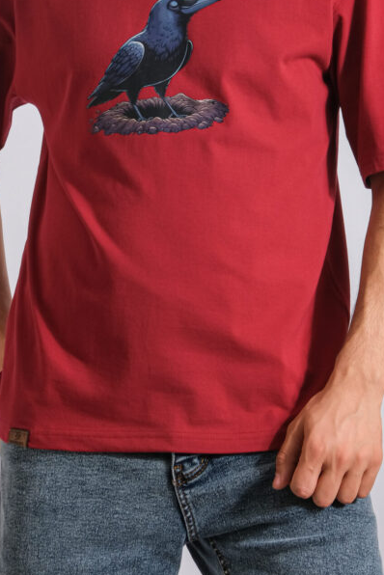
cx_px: 148
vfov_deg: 12.2
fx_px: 2669
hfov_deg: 8.2
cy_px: 24
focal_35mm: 167
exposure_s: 1/125
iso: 160
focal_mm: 55
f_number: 14
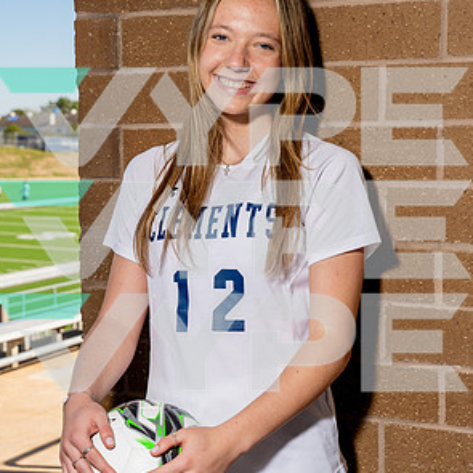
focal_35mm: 74
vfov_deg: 23.4
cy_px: 231
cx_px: 234
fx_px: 1144
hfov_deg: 23.4
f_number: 8
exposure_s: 1/250
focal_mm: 57
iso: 100
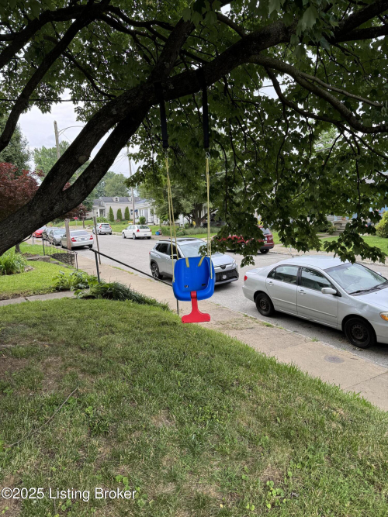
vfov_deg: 71.6
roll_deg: +3.7
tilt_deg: -6.4
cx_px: 194
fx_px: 359
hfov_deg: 56.8
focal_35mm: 24
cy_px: 258
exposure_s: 1/514
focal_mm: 6.76
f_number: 1.78
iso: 80
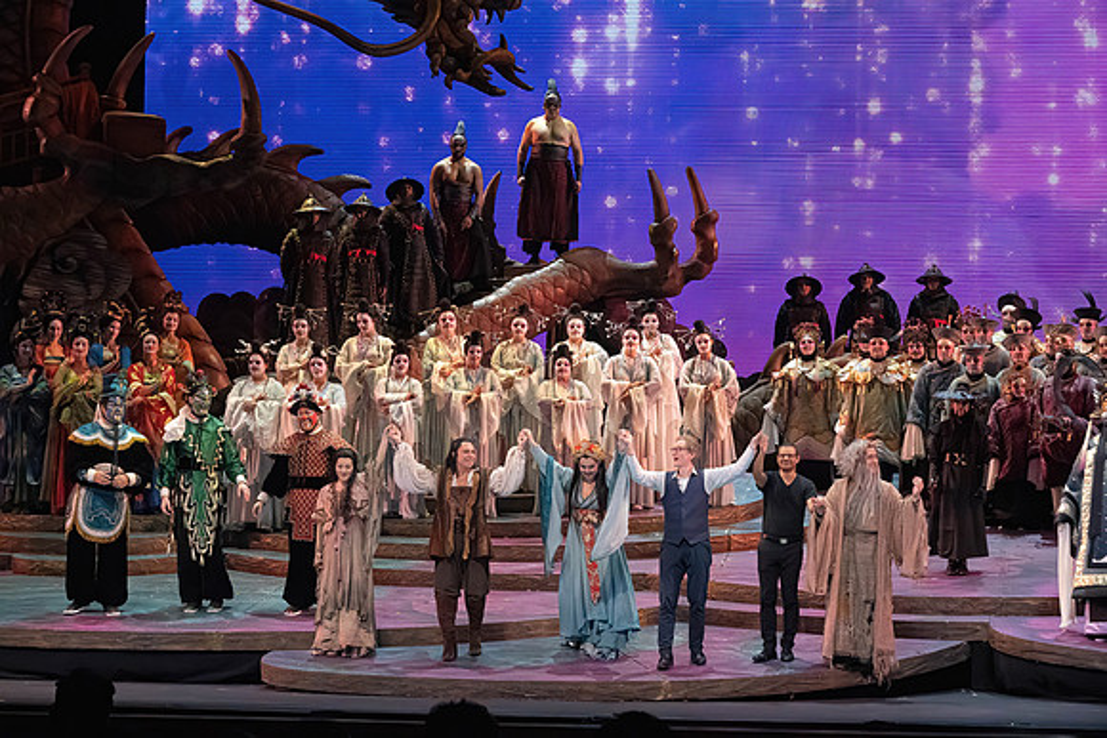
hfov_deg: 20.2
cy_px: 369
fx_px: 3106
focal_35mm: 101
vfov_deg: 13.6
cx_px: 554
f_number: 10
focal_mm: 101
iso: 20000
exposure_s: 1/1000
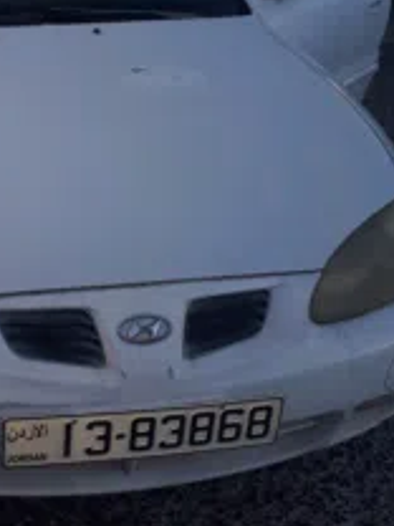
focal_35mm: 52
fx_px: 789
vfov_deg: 36.2
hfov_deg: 27.0
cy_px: 147
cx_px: 35
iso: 40
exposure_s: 1/1125
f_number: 1.9
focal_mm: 3.6
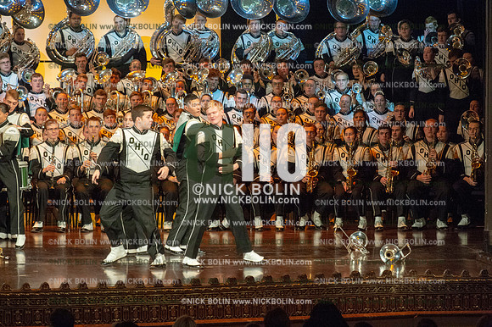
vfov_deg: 6.9
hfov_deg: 10.3
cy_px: 164
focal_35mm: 200
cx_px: 246
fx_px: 2732
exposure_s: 1/320
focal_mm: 200
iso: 8000
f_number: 5.6
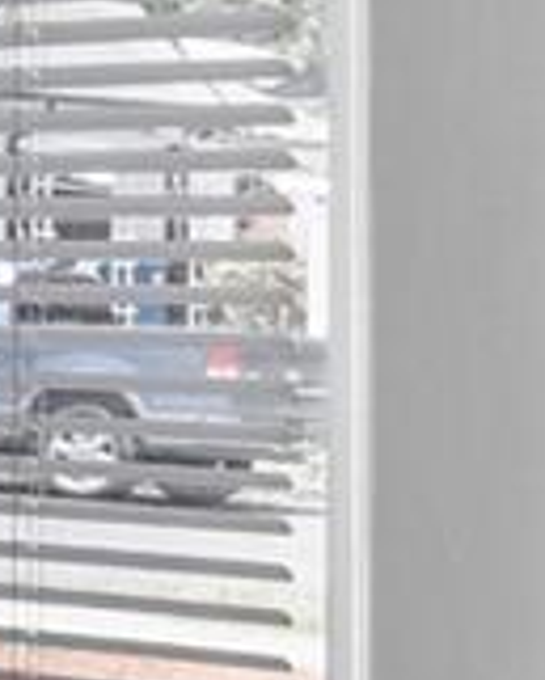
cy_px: 211
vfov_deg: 13.7
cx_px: -1415
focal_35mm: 140
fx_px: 2820
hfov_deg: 8.2
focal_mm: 10
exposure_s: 1/30
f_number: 7.1
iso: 100
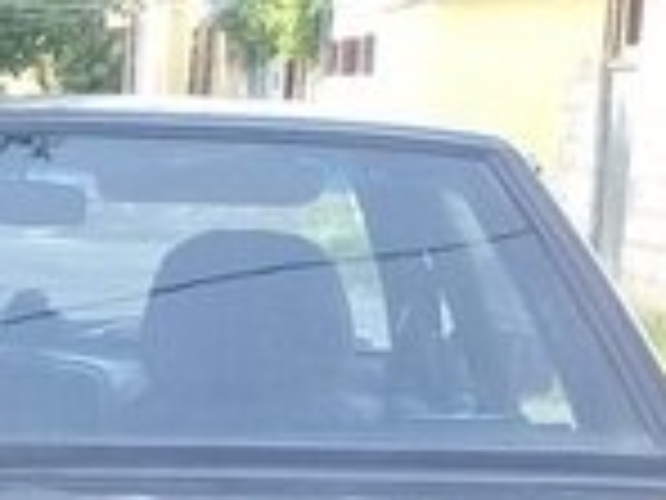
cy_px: 741
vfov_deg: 10.4
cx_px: -68
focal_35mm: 138
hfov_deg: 14.0
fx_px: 2655
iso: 50
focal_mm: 3.3
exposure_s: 1/140
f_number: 2.2
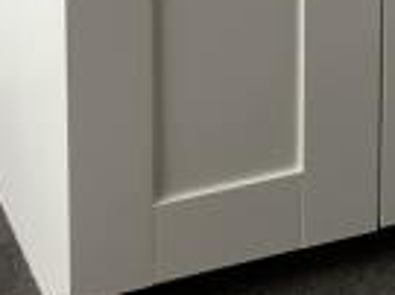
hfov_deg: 13.8
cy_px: -564
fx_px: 1630
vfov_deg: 8.7
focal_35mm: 143
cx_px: 111
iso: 50
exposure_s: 1/120
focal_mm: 3
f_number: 1.8
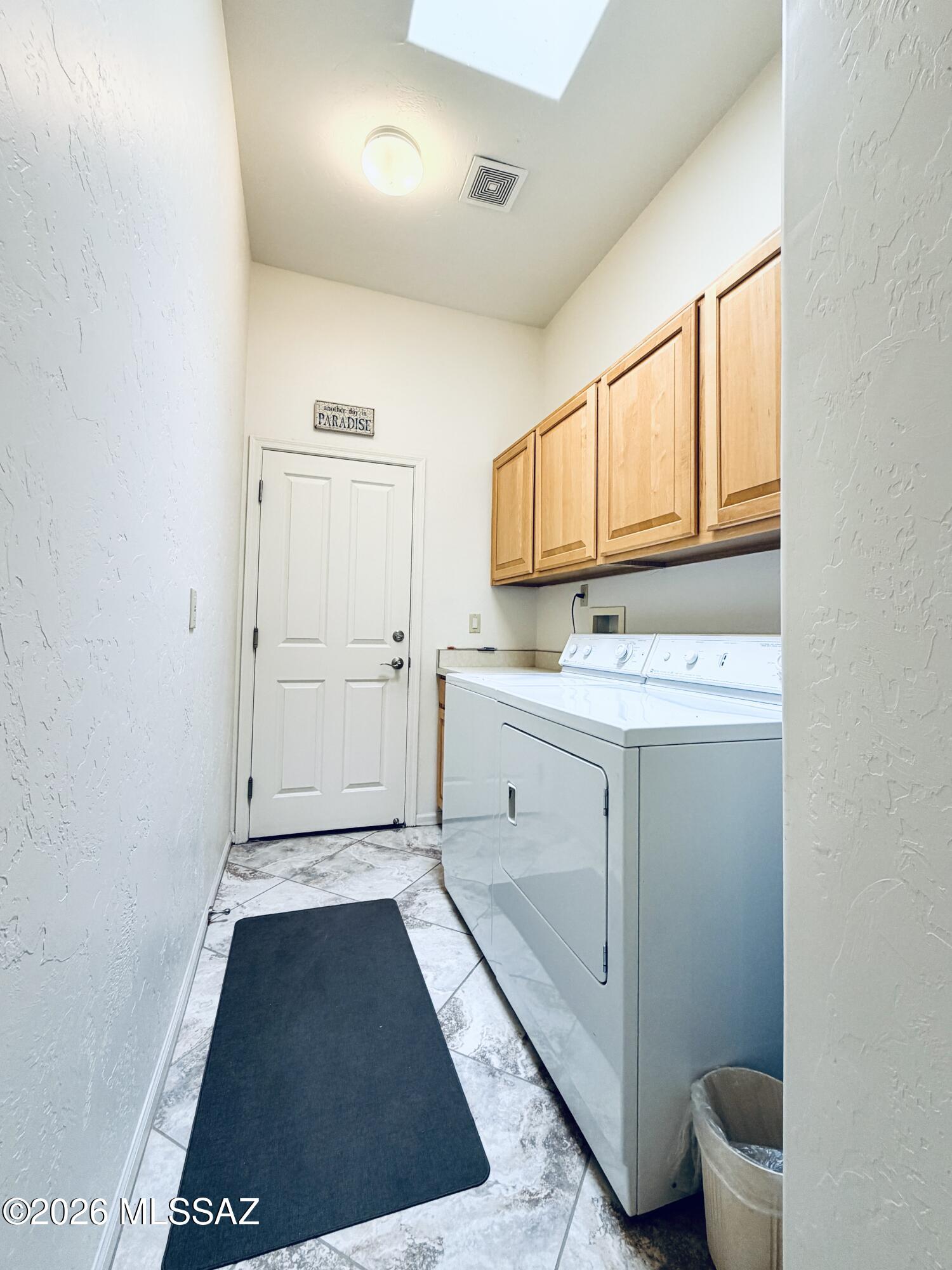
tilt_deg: -0.7
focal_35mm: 14
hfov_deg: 85.7
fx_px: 513
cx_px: 476
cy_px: 635
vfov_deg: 102.1
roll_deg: -0.8
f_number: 2.2
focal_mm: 2.22
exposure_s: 1/120
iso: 125
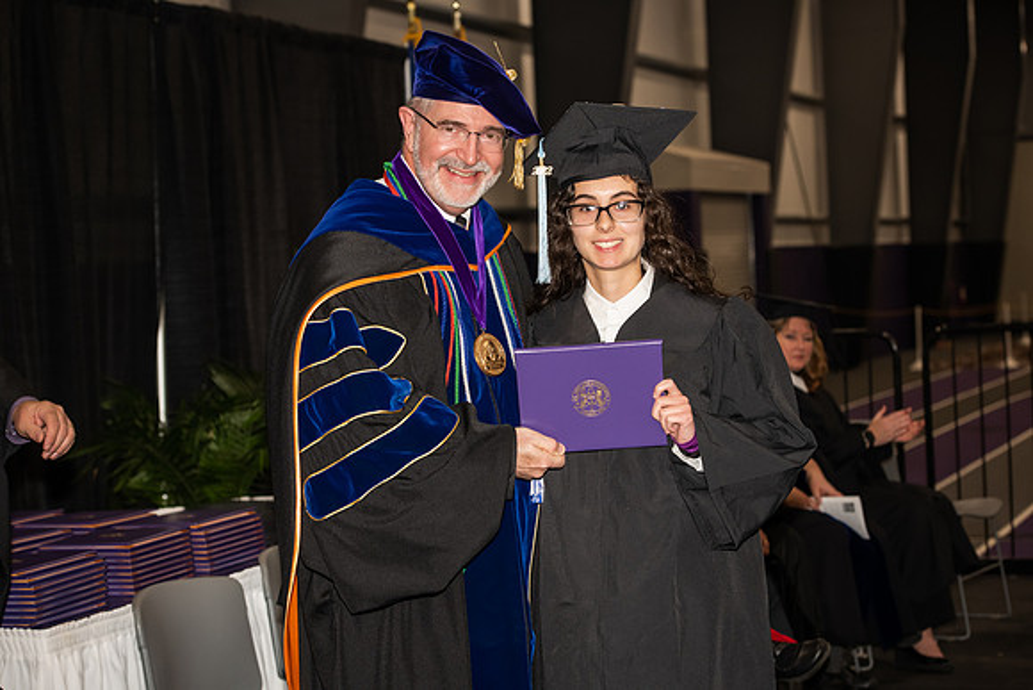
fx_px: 2353
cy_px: 345
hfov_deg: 24.8
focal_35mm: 82
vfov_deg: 16.7
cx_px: 516
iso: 1000
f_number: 5.6
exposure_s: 1/200
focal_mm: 82
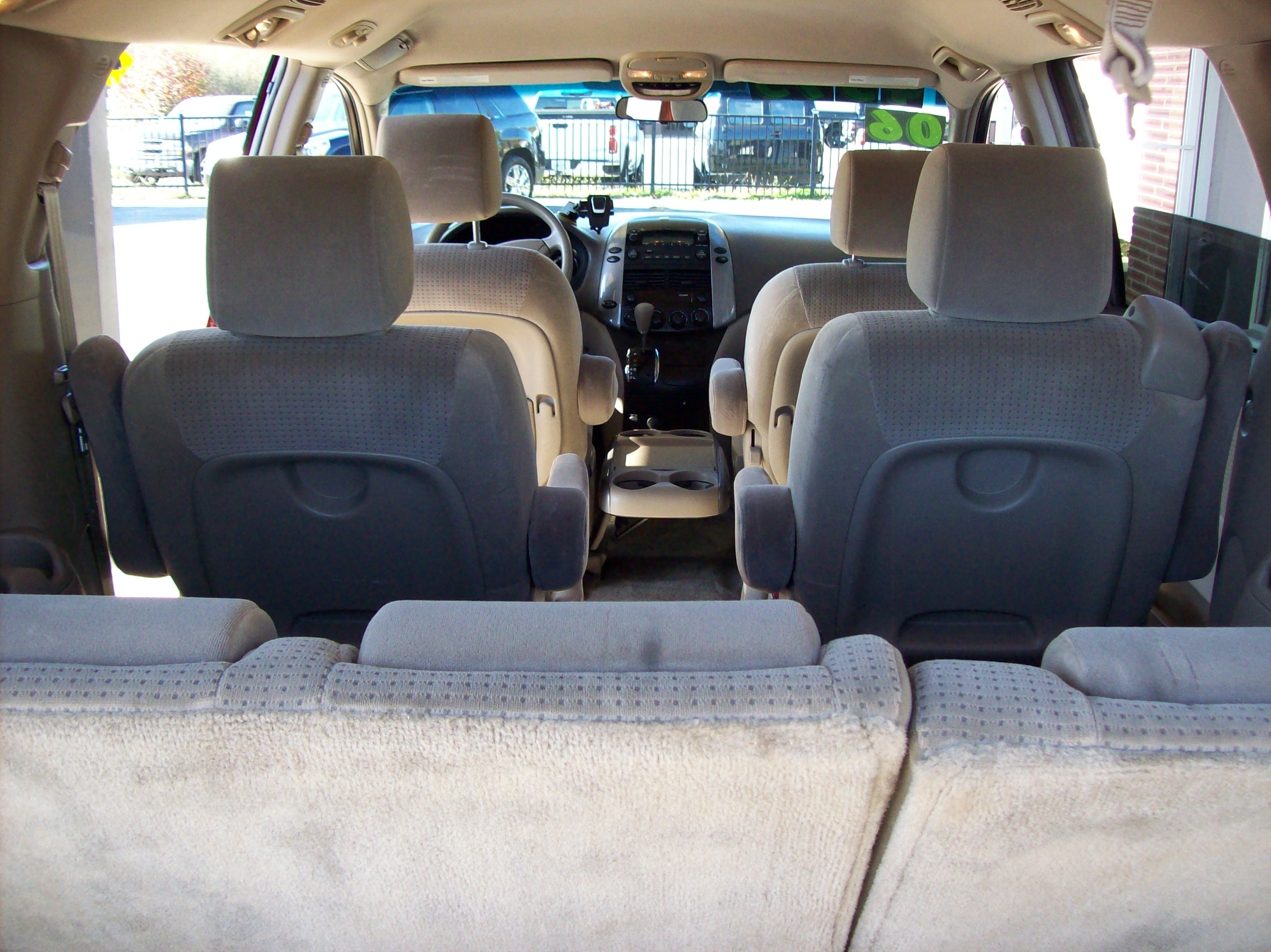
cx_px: 636
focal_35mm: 36
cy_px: 476
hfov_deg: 51.4
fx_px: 1321
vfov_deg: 39.6
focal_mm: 6
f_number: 2.7
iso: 166
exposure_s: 1/128
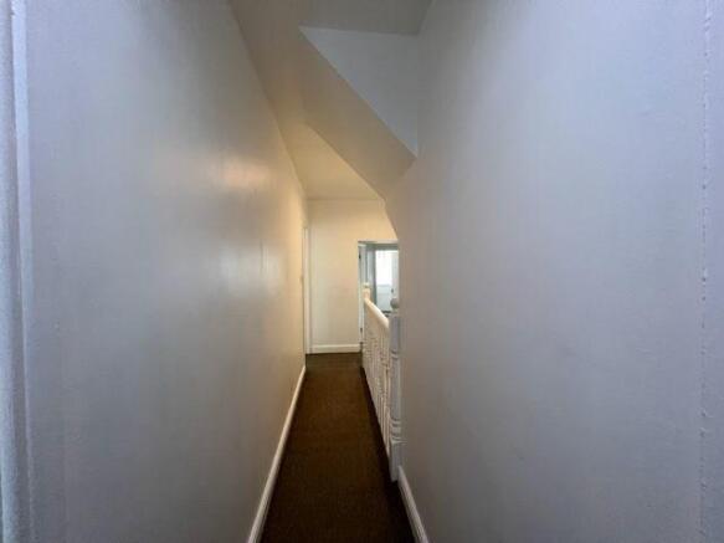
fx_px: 272
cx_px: 362
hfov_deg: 106.2
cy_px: 272
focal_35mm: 13
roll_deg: +0.2
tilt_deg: -1.3
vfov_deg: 89.9
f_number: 1.8
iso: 400
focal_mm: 1.57
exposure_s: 1/50
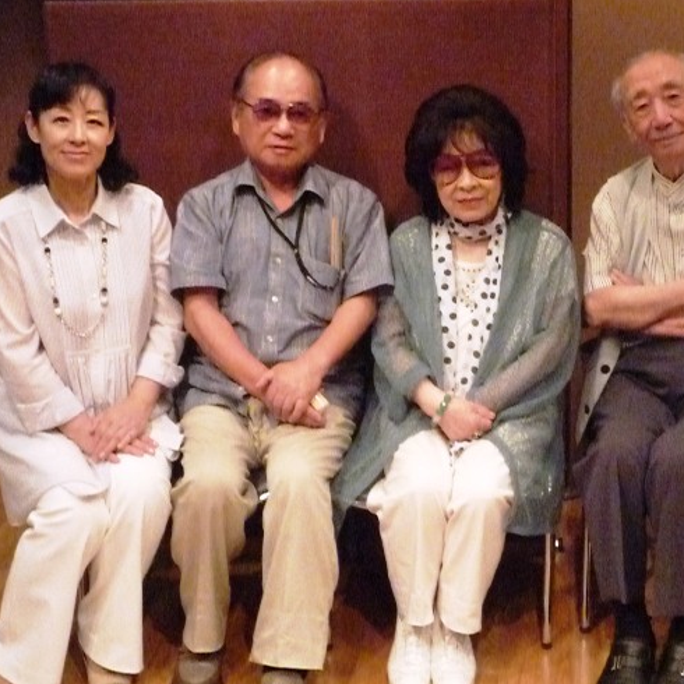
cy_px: 366
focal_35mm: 62
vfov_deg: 27.7
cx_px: 508
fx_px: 1386
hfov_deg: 27.4
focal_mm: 7.5
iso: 2500
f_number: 4.5
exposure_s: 1/40
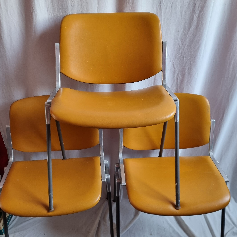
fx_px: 263
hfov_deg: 48.4
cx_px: 112
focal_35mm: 34
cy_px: 137
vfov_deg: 48.3
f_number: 1.8
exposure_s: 1/100
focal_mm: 5.4
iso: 250
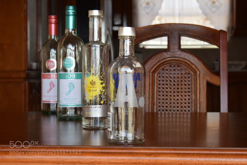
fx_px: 566
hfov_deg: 24.6
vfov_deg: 16.5
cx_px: 124
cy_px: 82
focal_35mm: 82
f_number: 11
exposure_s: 1/60
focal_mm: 55
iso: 800
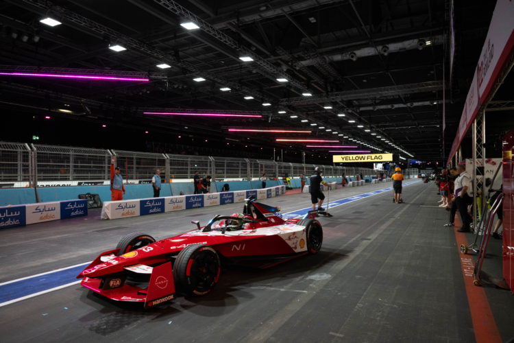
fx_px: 343
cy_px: 172
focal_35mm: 24
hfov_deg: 73.7
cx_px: 257
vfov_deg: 53.1
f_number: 3.2
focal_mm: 24
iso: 3200
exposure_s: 1/1600
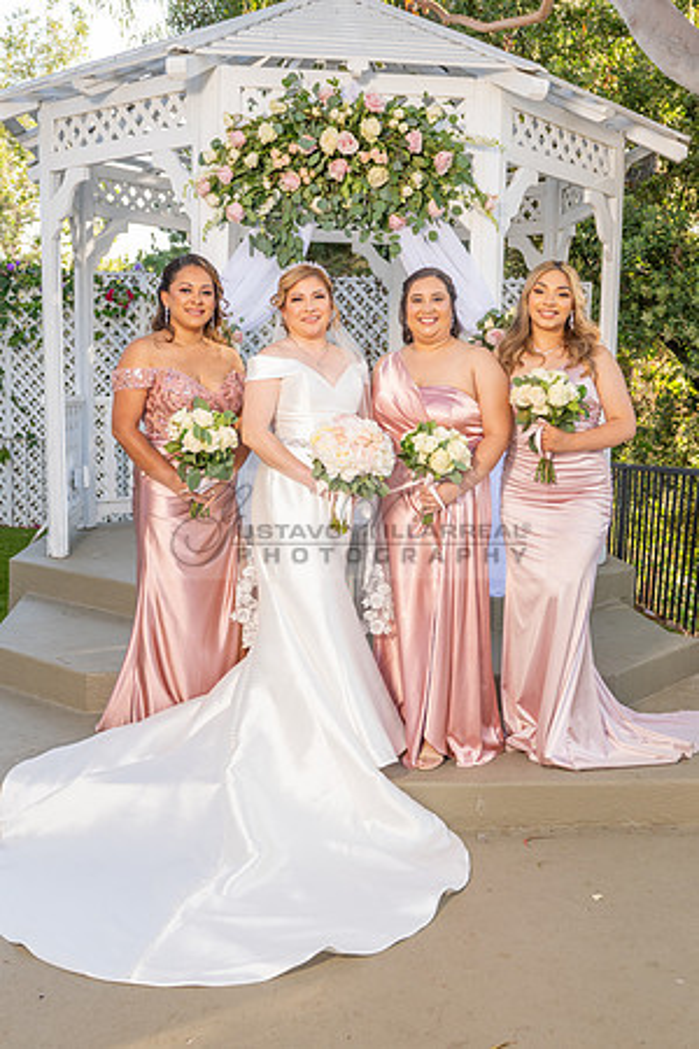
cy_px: 525
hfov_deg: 34.2
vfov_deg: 49.6
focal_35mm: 39
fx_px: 1136
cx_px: 359
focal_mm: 26
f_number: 4.5
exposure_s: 1/200
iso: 250
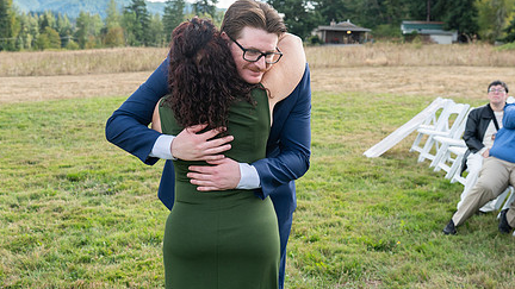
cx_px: 252
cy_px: 150
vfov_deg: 23.1
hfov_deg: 39.9
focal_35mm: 52
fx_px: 710
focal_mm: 37
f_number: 4.5
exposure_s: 1/640
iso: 400
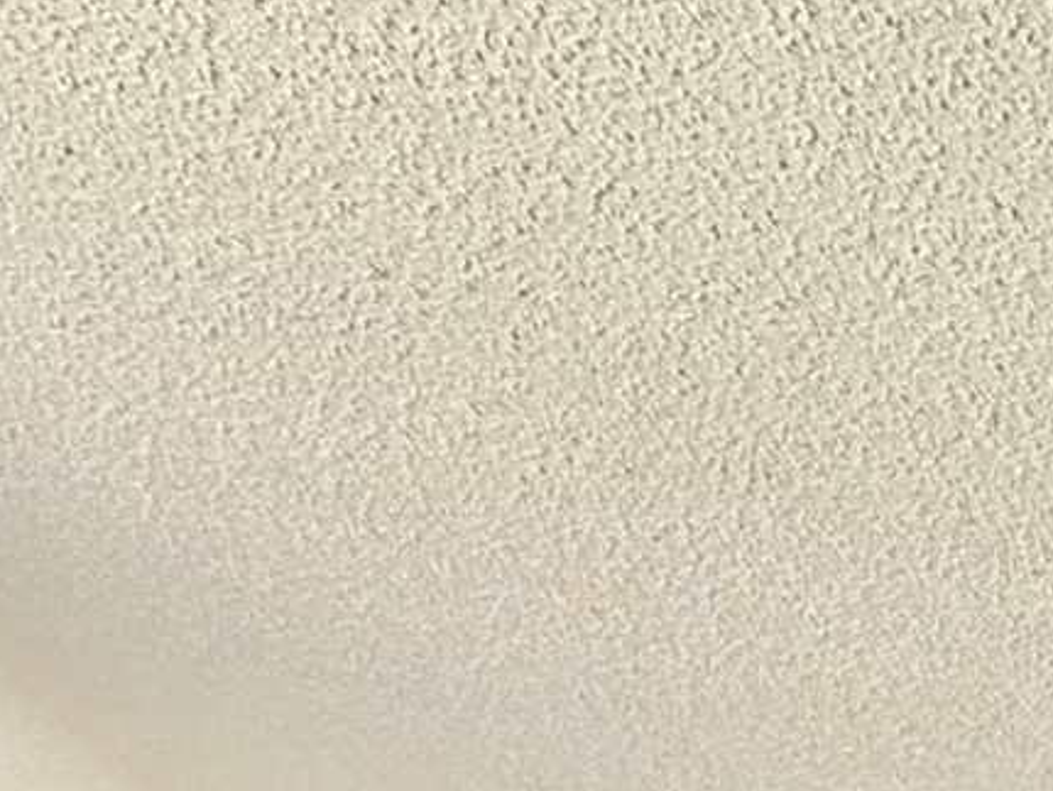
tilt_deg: +0.0
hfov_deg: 16.1
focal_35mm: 100
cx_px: 1974
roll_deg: -0.1
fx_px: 3044
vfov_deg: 11.4
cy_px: 2067
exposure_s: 1/120
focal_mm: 2.22
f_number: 2.2
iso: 250
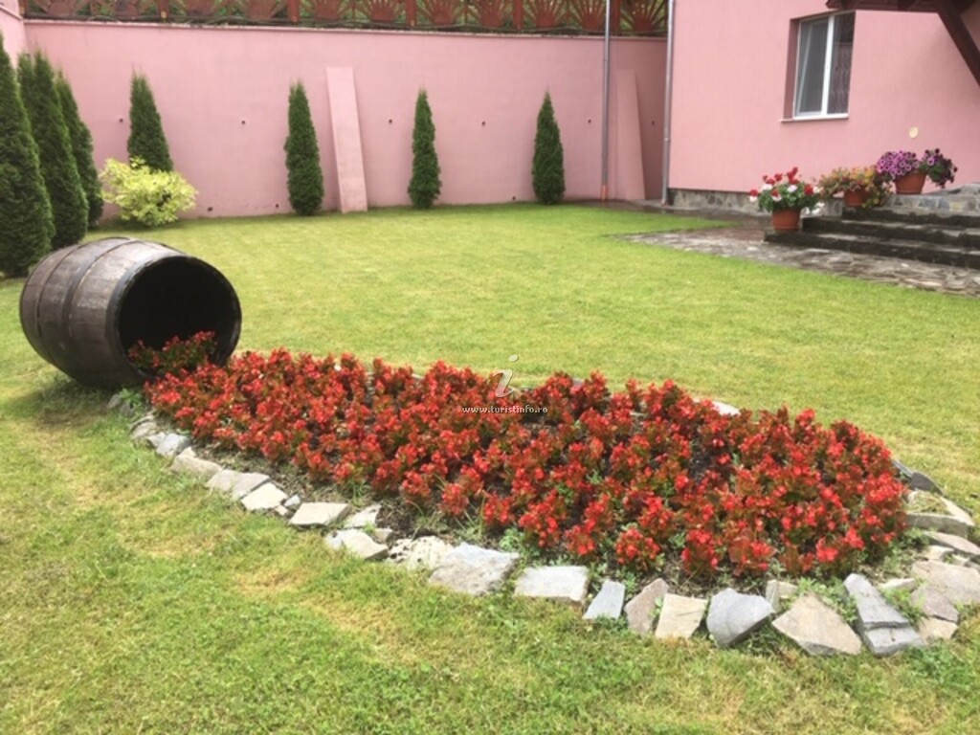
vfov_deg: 48.2
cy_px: 368
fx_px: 821
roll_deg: +1.5
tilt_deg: -14.9
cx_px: 490
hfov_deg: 61.7
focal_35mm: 29
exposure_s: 1/527
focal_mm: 4.15
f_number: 2.2
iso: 25
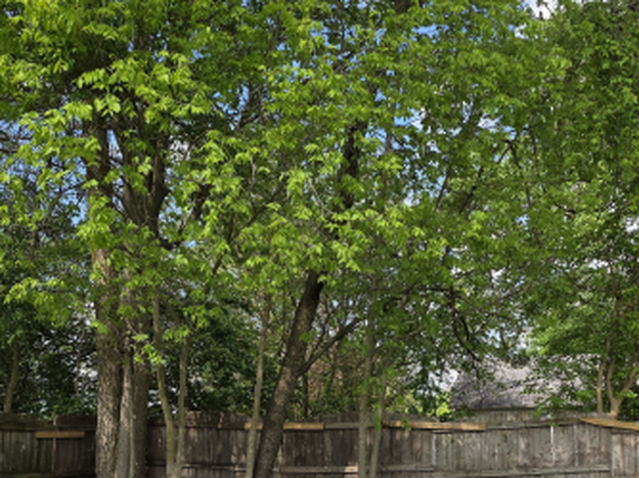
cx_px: 276
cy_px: 455
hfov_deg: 41.2
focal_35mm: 46
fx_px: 849
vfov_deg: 29.8
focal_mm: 6.25
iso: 12
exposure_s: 1/514
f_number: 1.7
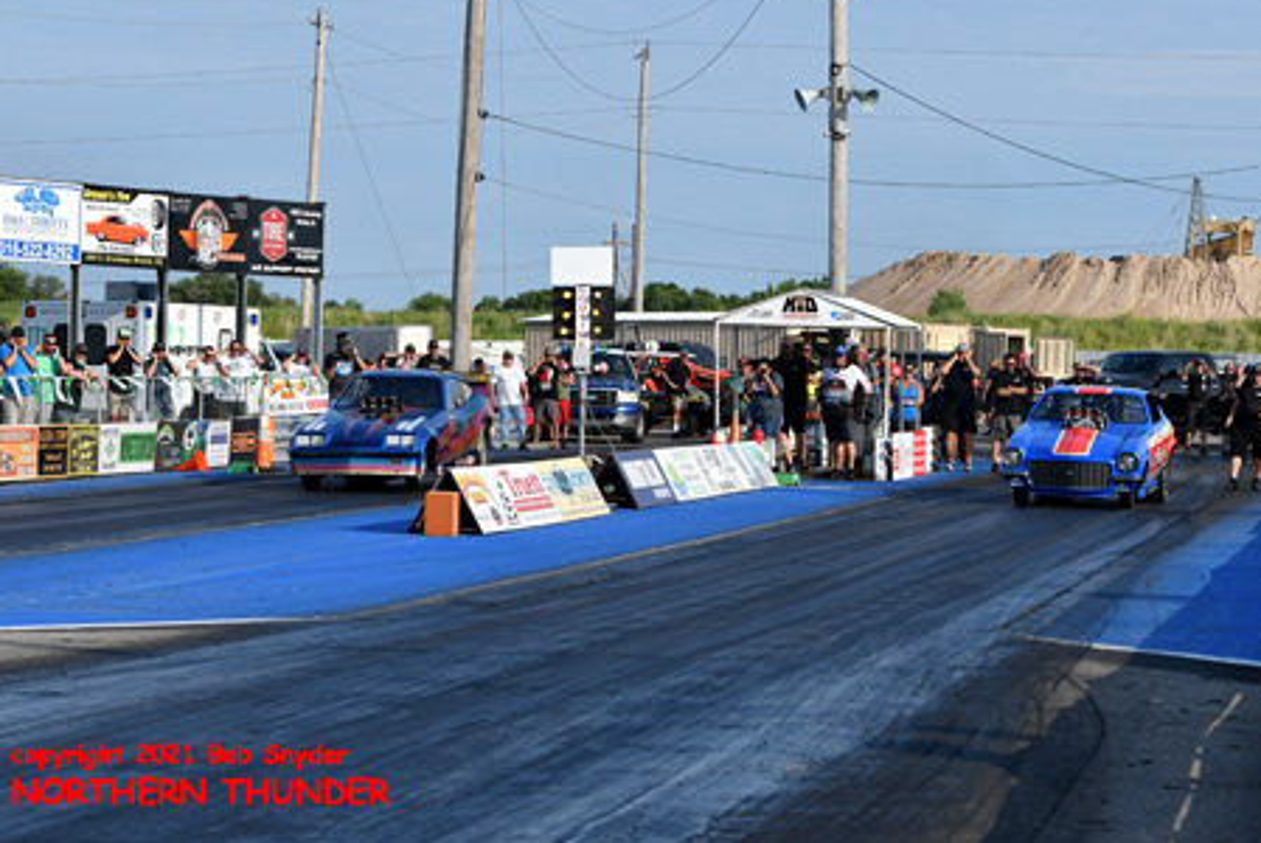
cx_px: 635
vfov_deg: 11.7
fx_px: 4101
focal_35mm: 117
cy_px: 382
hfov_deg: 17.5
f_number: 5.6
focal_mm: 70
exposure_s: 1/1250
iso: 160
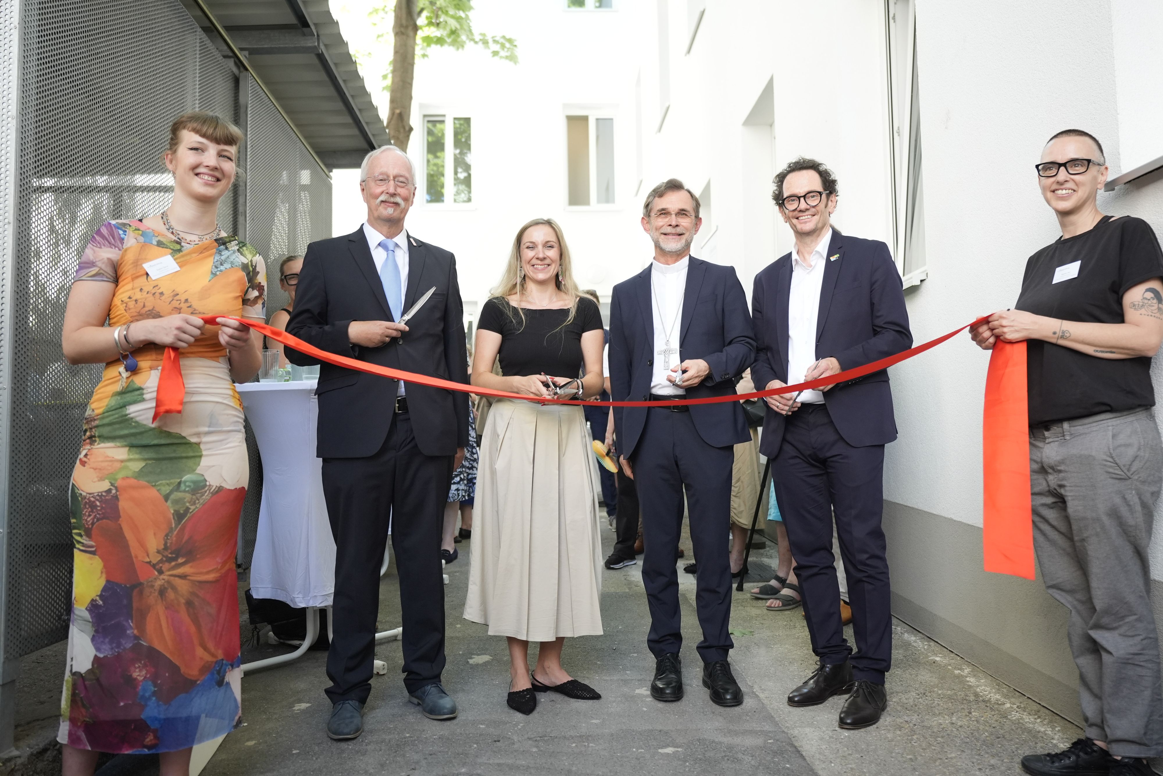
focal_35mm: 29
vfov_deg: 45.0
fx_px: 937
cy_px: 388
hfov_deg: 63.7
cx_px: 582
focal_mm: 29
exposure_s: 1/640
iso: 1250
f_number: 2.8
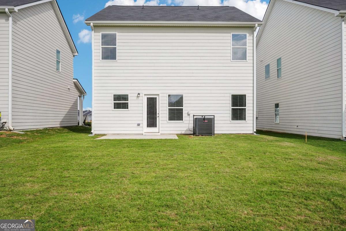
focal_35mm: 30
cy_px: 116
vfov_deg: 44.3
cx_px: 173
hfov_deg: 62.8
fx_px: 284
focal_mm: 29.5
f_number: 8
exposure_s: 1/800
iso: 400
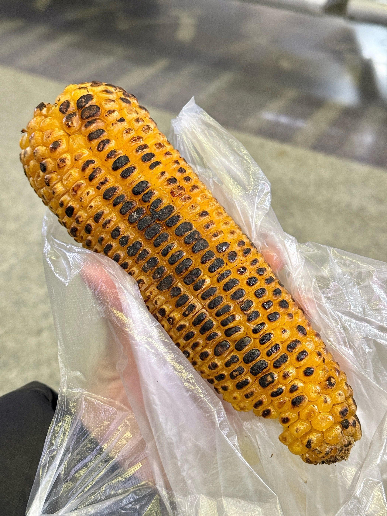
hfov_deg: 30.3
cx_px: 194
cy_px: 258
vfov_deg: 39.7
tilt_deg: -35.7
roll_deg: -2.9
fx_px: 715
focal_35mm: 48
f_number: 1.78
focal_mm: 6.76
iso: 250
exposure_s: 1/33
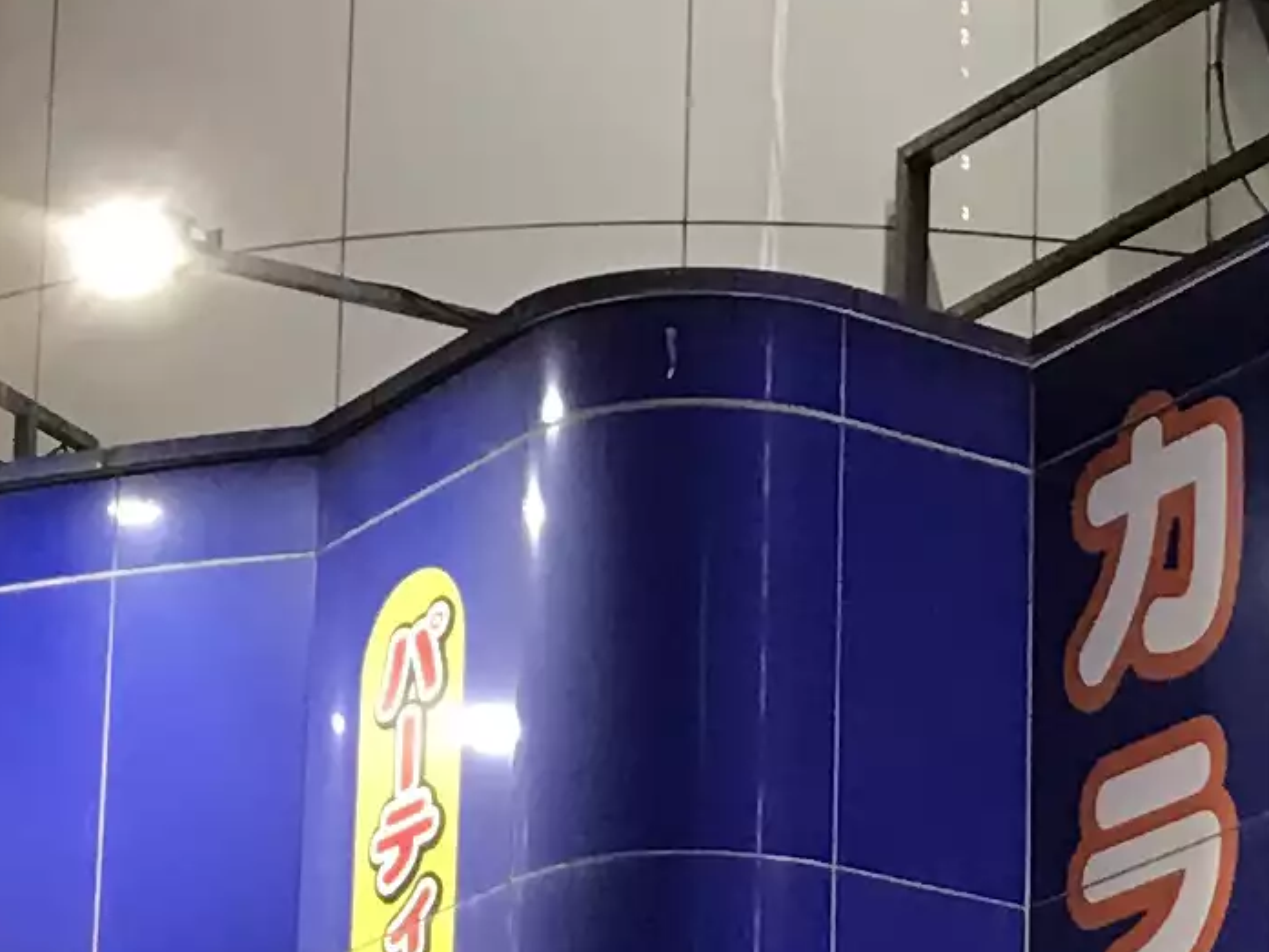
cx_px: 1273
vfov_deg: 9.1
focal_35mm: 162
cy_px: 1130
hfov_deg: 12.1
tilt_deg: +15.7
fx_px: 5940
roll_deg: -0.4
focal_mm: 3.99
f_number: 1.8
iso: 50
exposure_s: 1/17
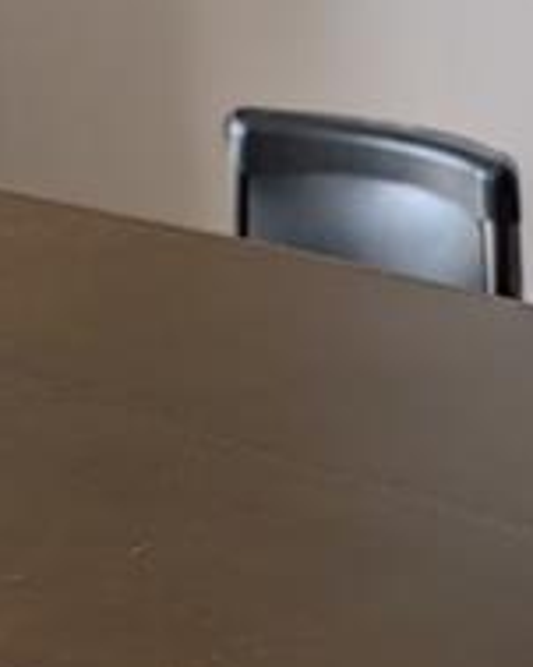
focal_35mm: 149
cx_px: 281
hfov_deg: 10.4
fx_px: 2940
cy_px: -328
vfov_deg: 12.3
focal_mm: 6.9
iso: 32
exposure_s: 1/30
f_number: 1.68
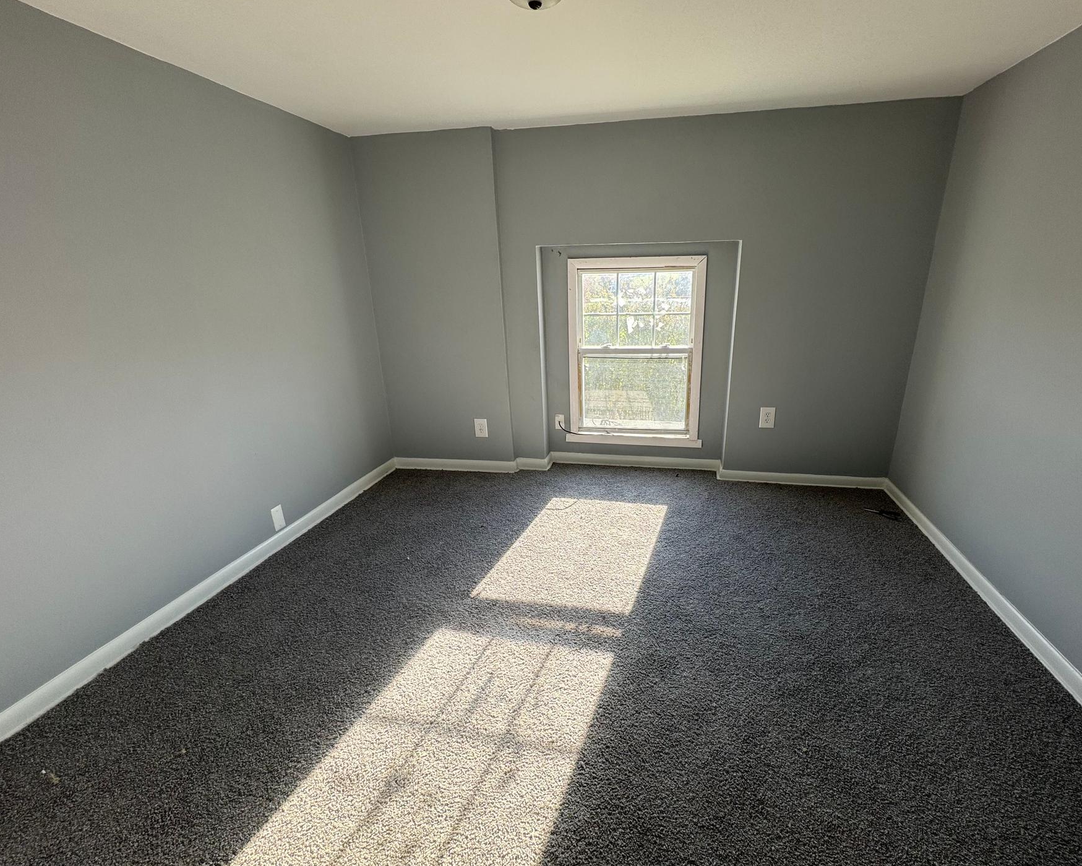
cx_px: 570
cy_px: 441
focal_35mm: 16
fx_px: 512
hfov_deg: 93.0
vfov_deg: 80.4
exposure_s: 1/113
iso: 40
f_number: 2.2
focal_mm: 2.22
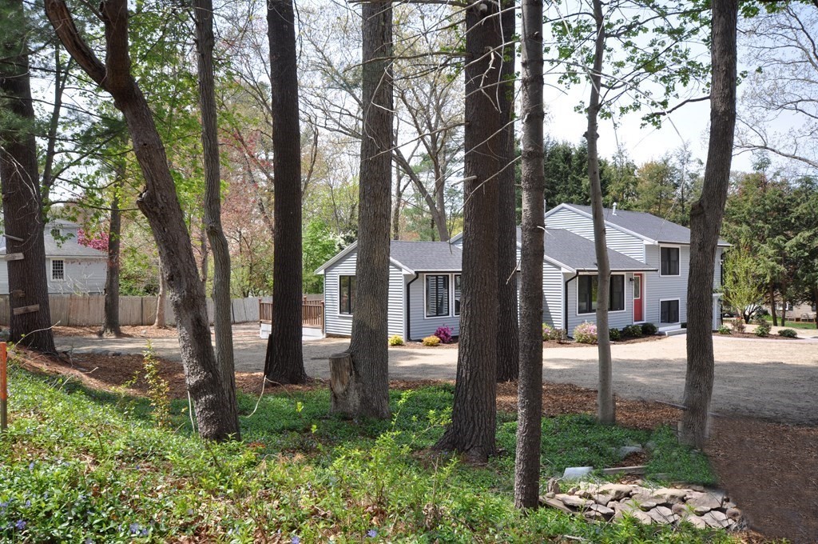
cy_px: 272
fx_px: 681
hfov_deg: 62.0
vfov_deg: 43.5
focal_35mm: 30
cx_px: 409
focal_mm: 20
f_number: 7.1
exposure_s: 1/160
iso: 200
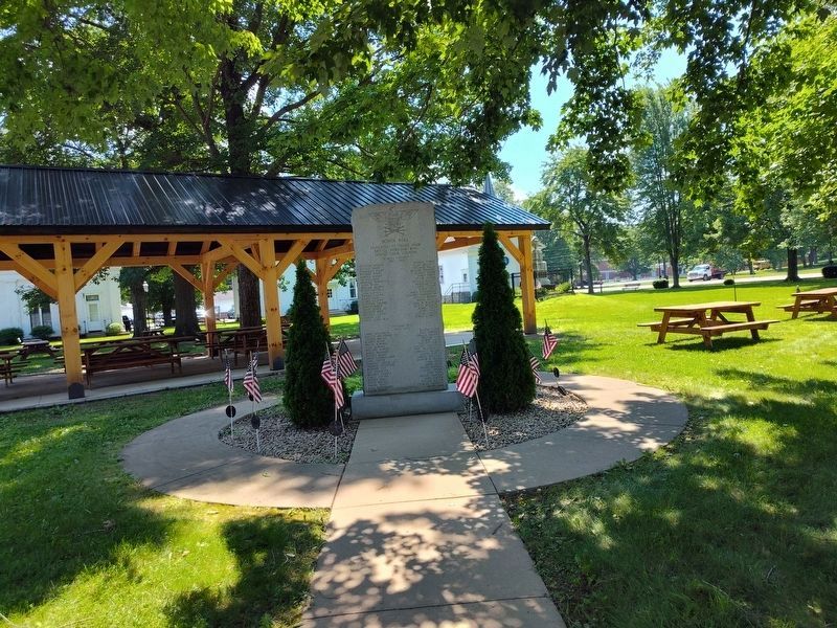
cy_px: 314
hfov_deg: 73.9
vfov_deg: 58.9
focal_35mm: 23
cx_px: 418
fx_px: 556
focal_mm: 5.56
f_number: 1.8
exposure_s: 1/552
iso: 100
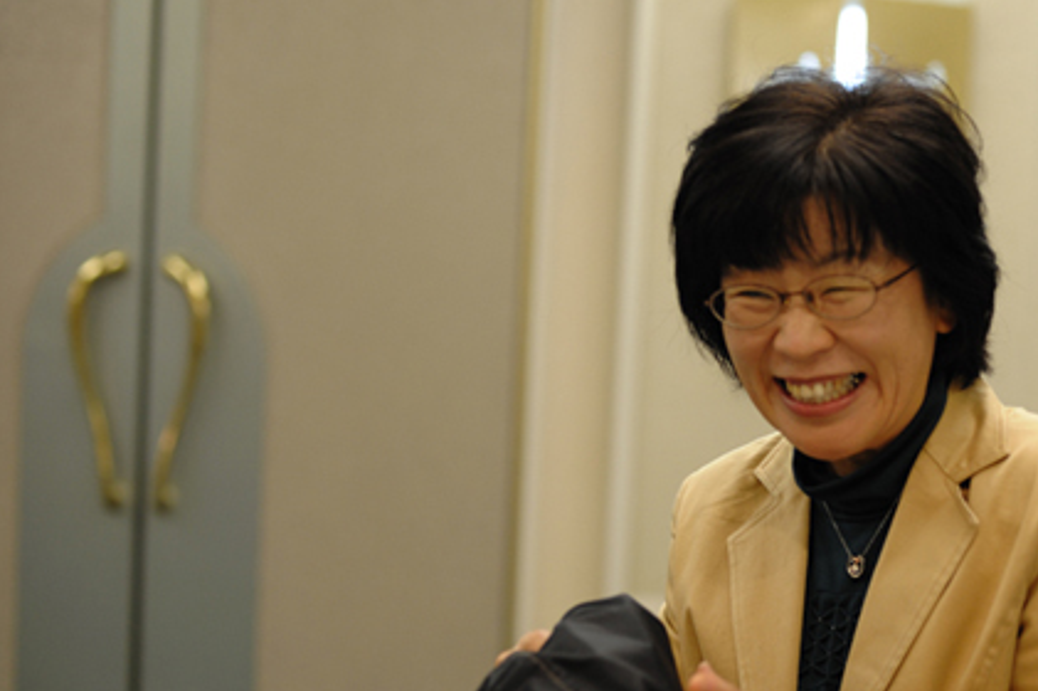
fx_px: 2190
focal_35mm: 76
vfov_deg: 17.9
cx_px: 757
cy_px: 415
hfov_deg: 26.4
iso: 720
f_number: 2.8
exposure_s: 1/100
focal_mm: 50
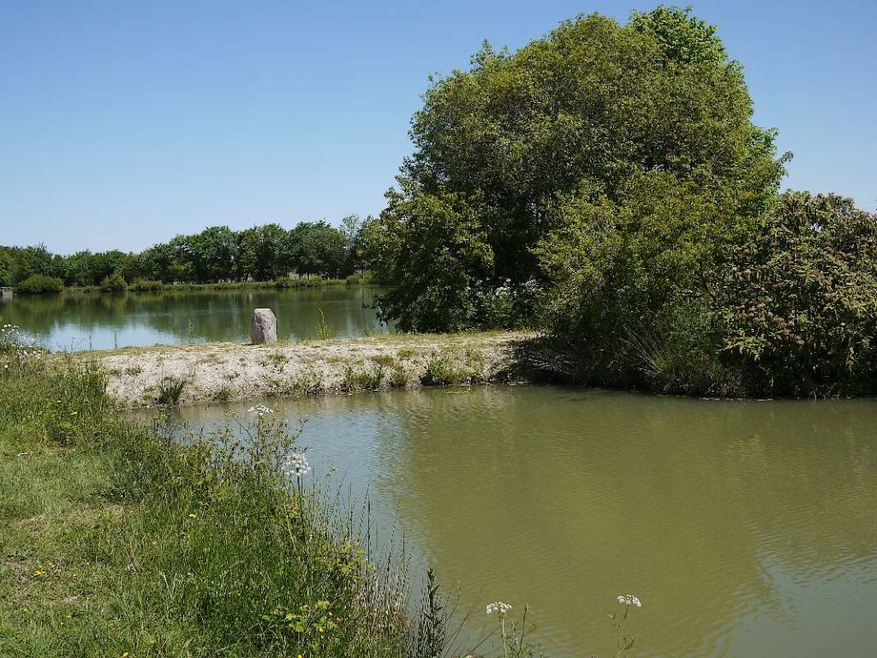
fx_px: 1013
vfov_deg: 36.0
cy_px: 329
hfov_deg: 46.8
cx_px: 438
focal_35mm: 40
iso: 100
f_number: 5
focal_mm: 20
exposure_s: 1/800
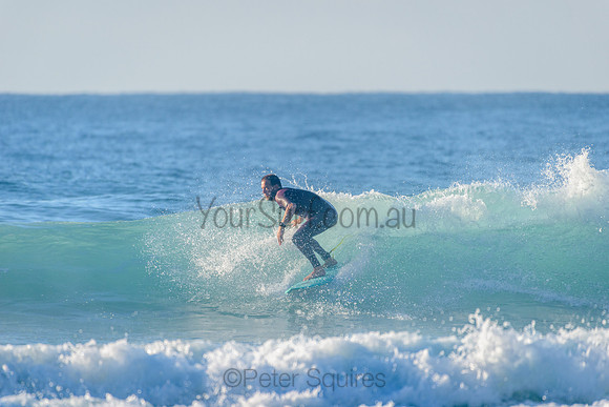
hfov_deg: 4.1
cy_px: 204
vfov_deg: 2.7
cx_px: 304
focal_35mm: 500
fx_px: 8465
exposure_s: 1/2000
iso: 320
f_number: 5.6
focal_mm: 500
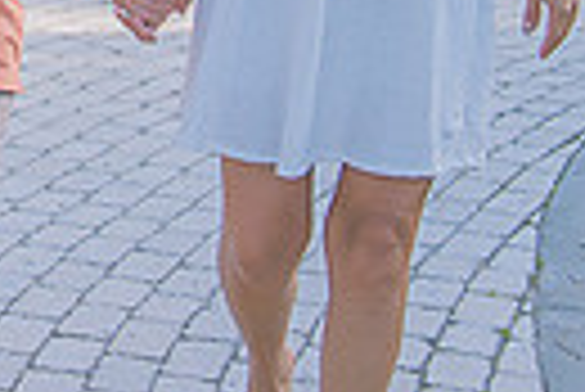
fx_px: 2831
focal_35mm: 174
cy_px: -341
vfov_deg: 7.6
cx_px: -267
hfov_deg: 11.4
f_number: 4
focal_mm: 34
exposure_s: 1/200
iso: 250
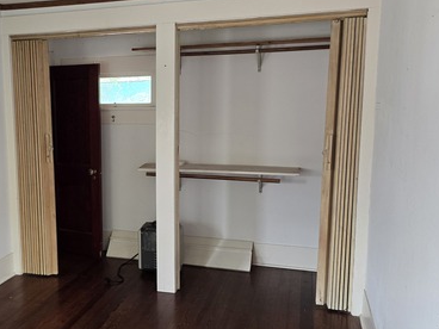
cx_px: 111
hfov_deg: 45.2
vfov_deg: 35.9
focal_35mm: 40
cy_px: 187
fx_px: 507
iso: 250
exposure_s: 1/120
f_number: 1.7
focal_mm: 6.3
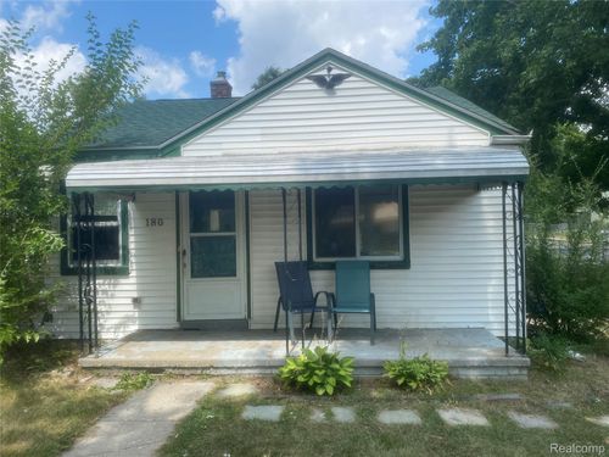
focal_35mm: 26
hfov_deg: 67.3
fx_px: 457
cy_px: 228
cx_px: 304
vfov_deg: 53.1
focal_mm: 4.25
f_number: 1.8
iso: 32
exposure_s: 1/2028
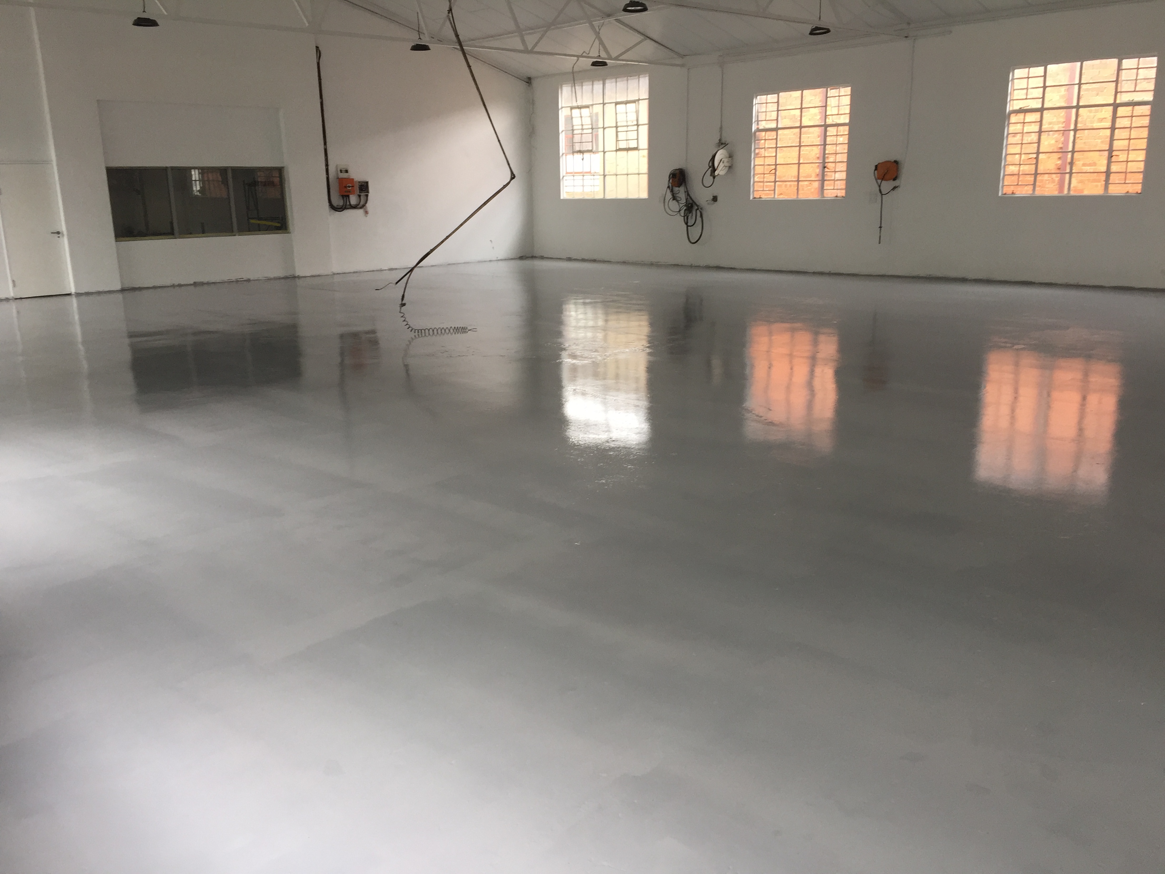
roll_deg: -0.7
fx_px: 976
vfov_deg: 48.2
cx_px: 582
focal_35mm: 29
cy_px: 437
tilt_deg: -15.3
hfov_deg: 61.7
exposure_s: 1/100
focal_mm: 4.15
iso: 50
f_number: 2.2
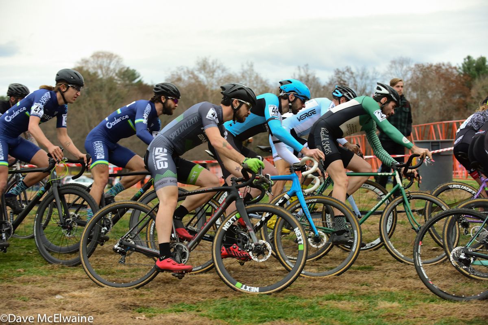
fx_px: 1111
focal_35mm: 82
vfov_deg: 16.7
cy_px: 162
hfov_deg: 24.8
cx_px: 244
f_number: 2.8
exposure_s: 1/1000
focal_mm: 82
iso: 1400
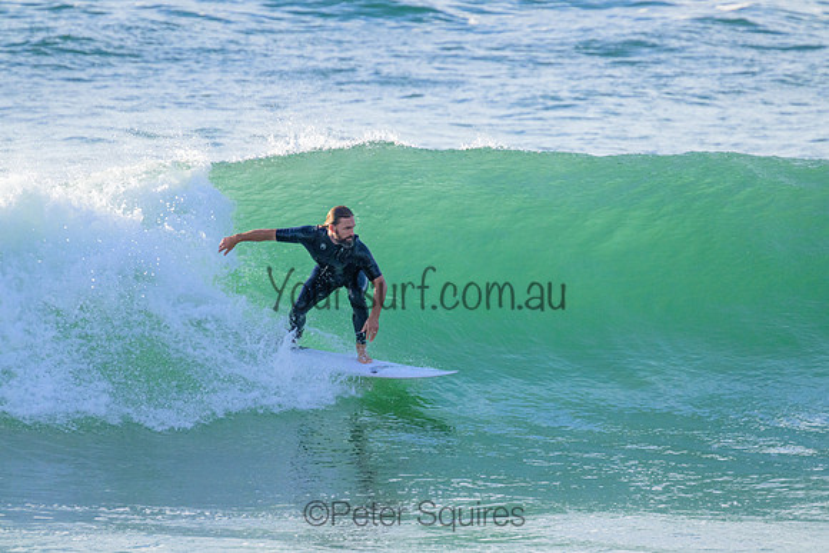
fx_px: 18426
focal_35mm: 800
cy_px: 276
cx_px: 414
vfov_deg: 1.7
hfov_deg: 2.6
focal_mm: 800
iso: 2200
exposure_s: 1/2000
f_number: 11
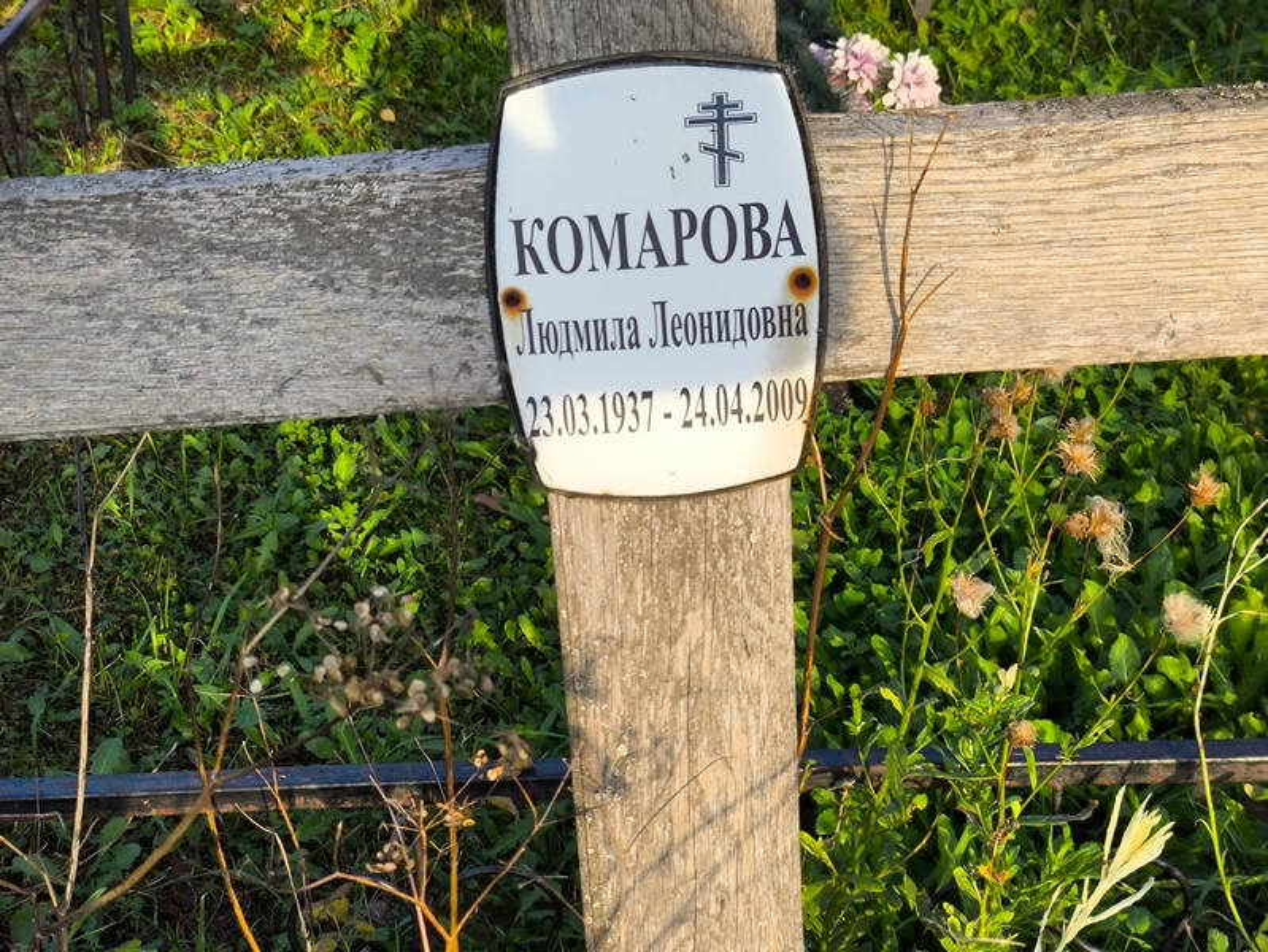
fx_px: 1832
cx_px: 634
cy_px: 476
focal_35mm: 50
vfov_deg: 29.1
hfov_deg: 38.2
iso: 50
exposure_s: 1/411
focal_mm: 4.71
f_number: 1.7
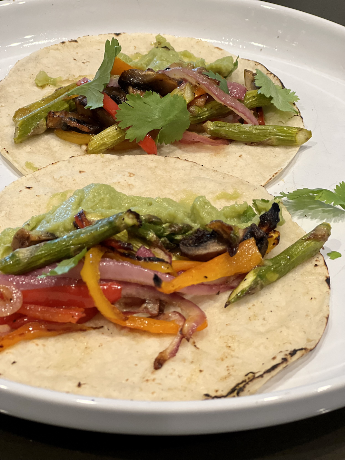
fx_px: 1023
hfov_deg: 19.1
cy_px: 230
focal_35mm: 77
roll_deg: -3.6
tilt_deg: -37.2
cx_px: 172
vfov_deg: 25.3
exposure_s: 1/40
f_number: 2.8
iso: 250
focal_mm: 9
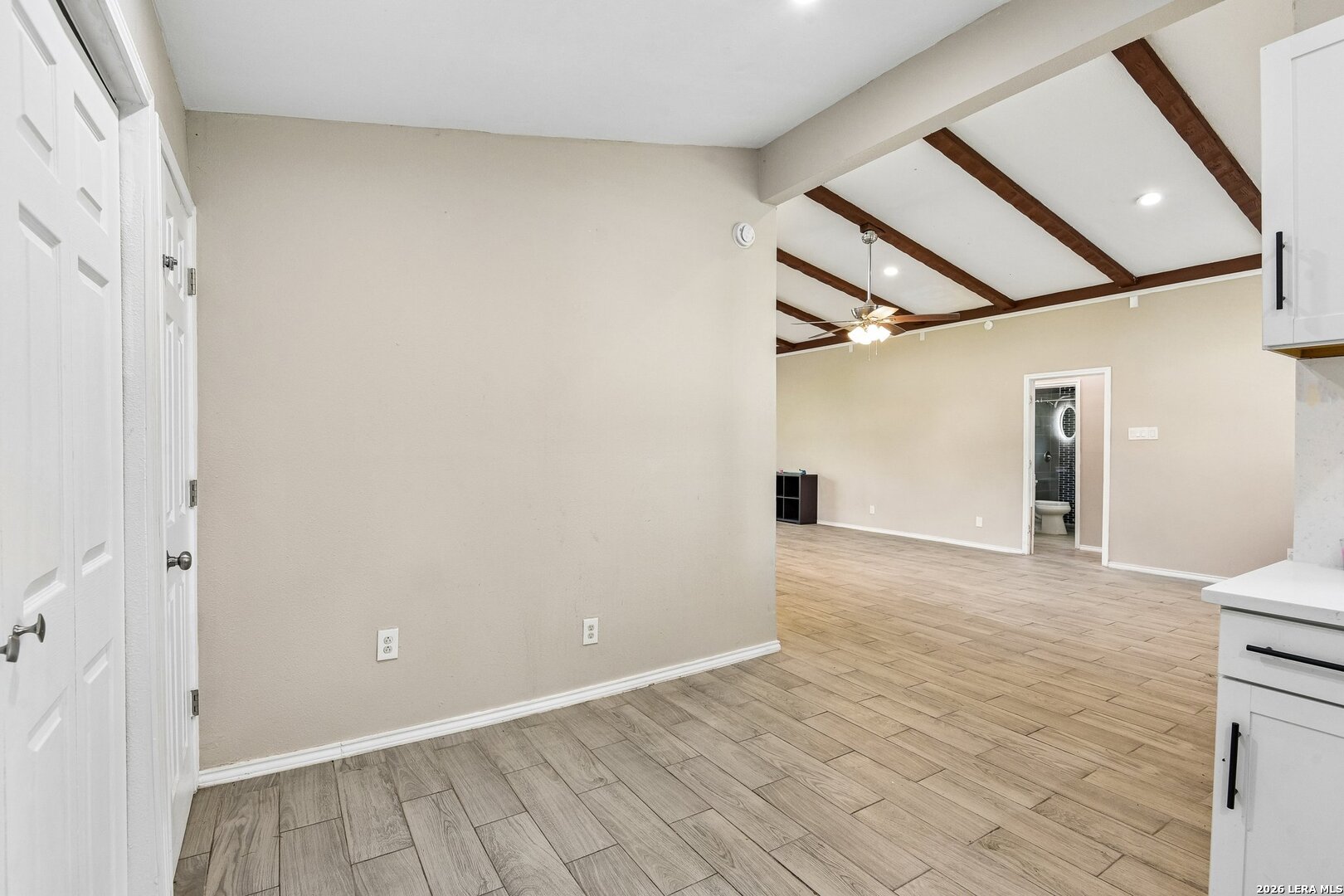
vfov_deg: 73.7
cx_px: 672
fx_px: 597
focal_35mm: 16
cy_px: 448
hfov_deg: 96.7
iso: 900
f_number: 8
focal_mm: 16
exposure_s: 1/15
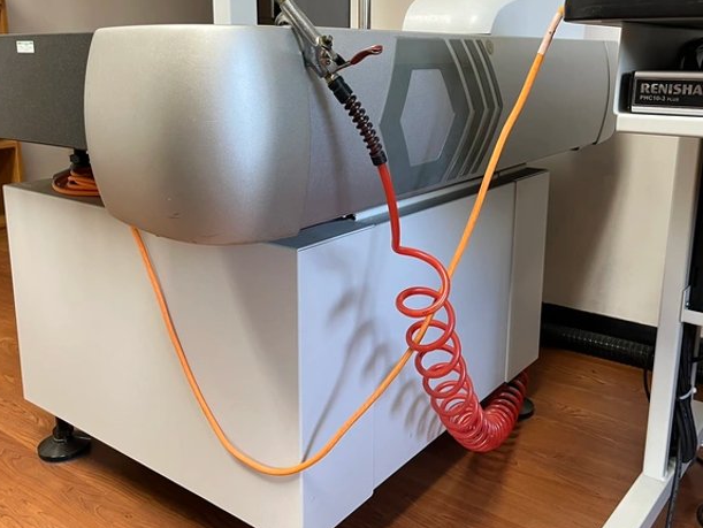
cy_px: 214
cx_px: 334
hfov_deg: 53.9
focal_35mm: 34
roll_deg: +0.0
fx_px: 691
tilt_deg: -12.1
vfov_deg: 41.7
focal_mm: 5.1
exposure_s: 1/60
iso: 100
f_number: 1.6
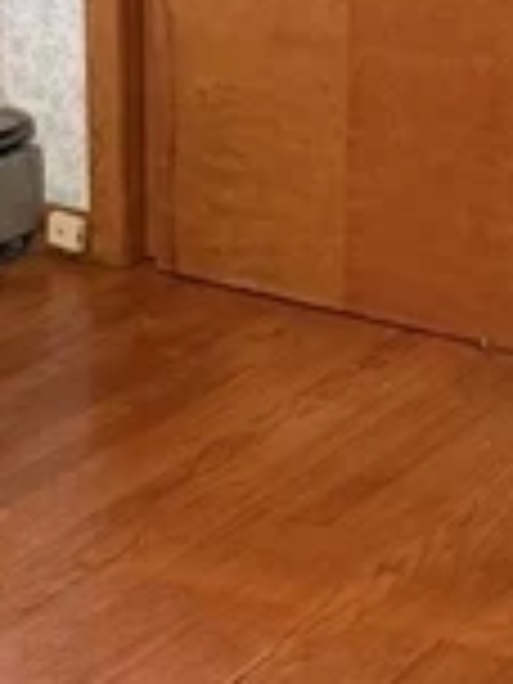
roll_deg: -1.6
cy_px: 148
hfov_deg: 12.1
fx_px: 2391
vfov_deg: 16.2
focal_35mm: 121
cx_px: 526
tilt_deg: -17.1
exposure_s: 1/60
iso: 400
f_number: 1.78
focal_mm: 6.76
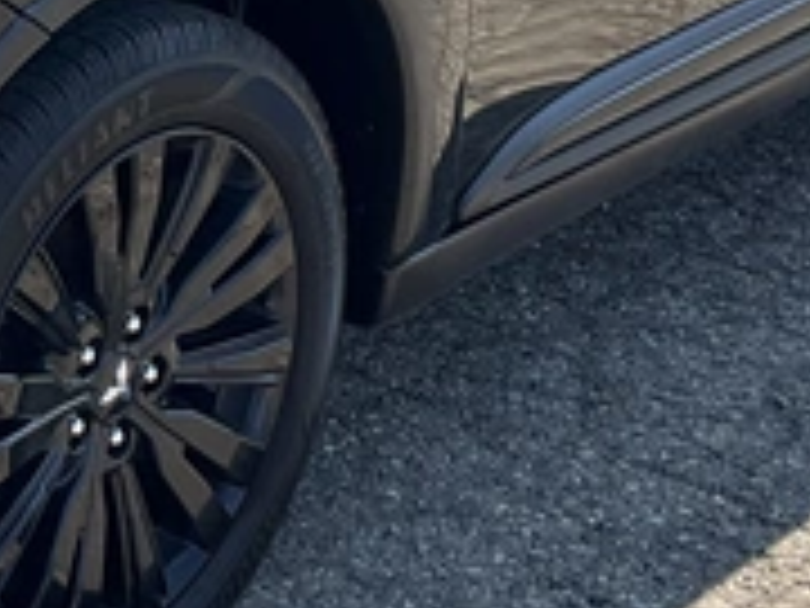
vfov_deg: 11.9
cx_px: -162
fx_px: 2831
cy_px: -151
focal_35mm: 121
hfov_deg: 15.7
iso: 25
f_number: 1.8
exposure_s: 1/650
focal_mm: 3
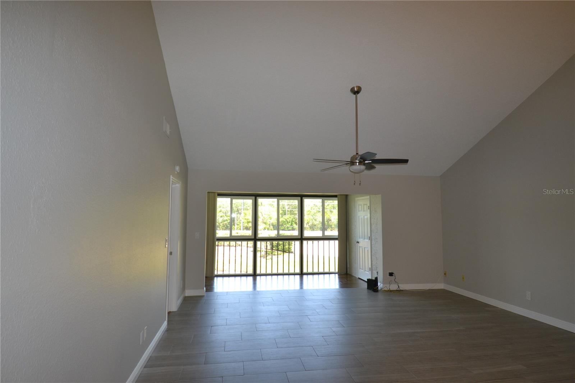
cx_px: 288
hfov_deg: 81.2
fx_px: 335
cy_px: 192
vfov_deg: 59.5
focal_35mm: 21
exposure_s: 1/125
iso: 400
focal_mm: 14
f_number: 4
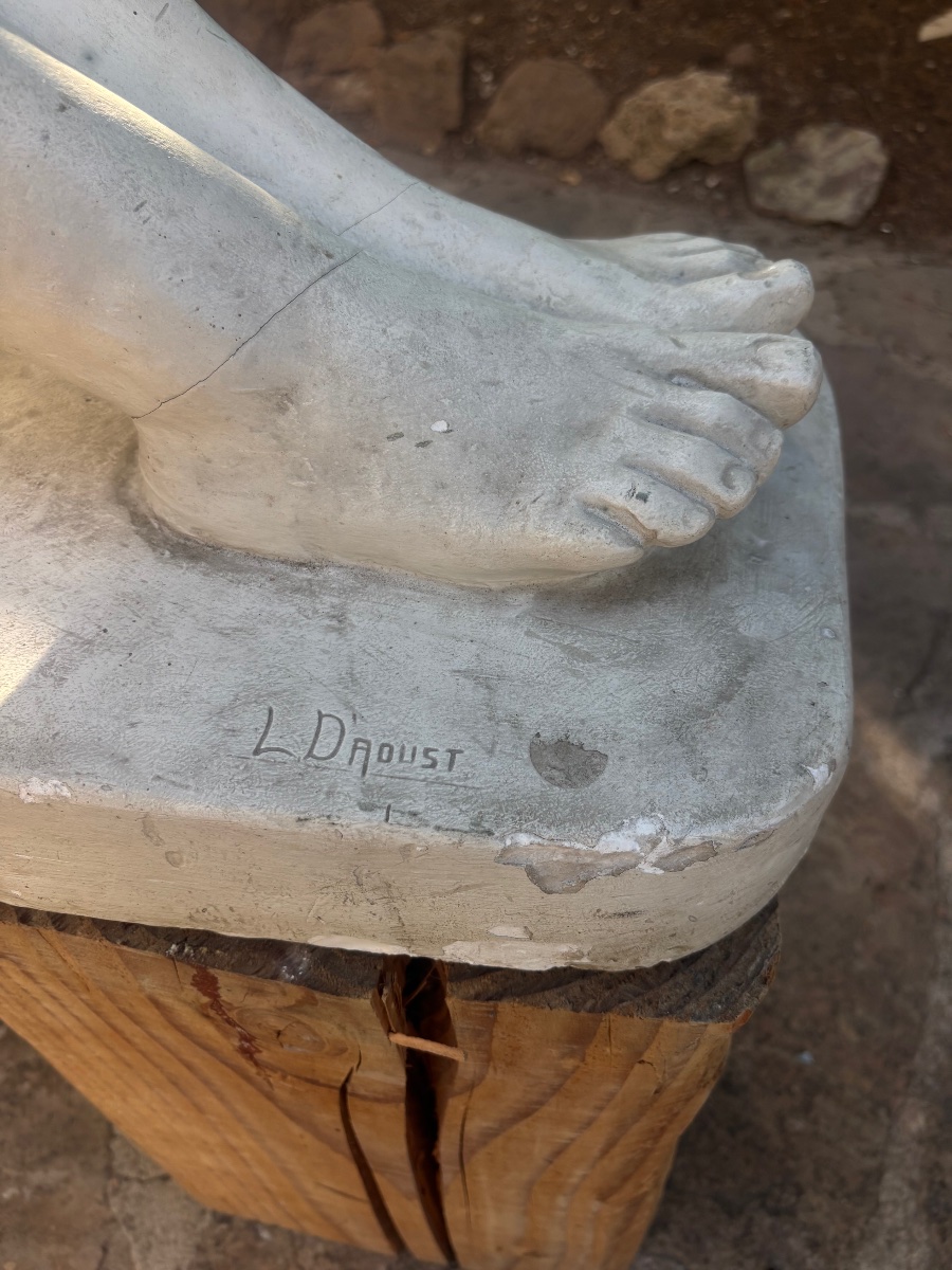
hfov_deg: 53.1
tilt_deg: -50.7
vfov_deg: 67.3
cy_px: 635
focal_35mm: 26
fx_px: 953
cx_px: 476
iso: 50
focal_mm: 5.96
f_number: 1.6
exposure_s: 1/622
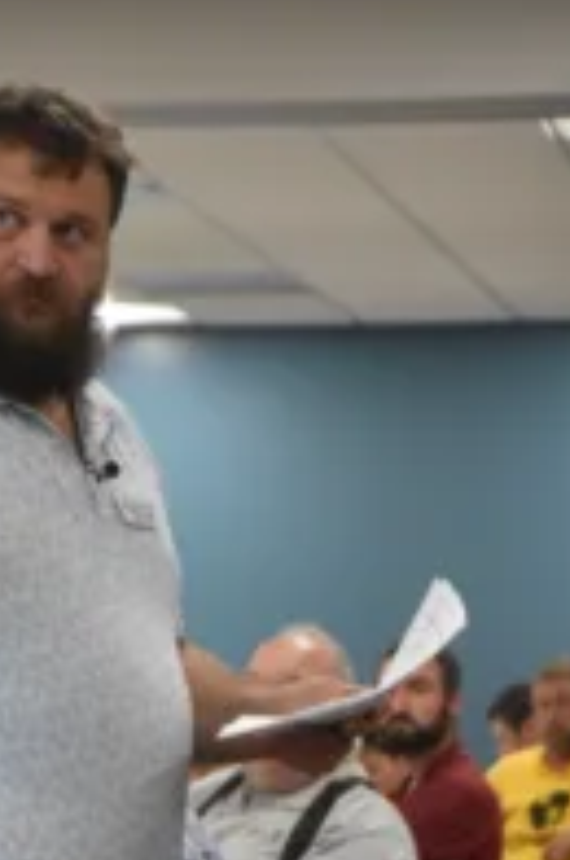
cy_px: 939
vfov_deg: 7.1
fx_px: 6847
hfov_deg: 4.8
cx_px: 59
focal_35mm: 287
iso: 2200
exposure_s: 1/250
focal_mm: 75
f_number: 5.3
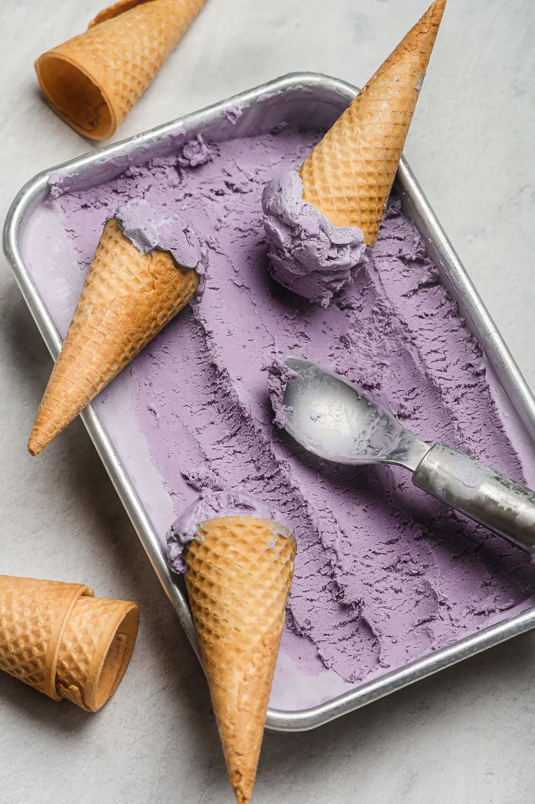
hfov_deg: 13.0
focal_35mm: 105
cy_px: 402
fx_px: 2344
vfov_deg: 19.5
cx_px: 268
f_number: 11
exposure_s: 1/160
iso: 100
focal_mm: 105
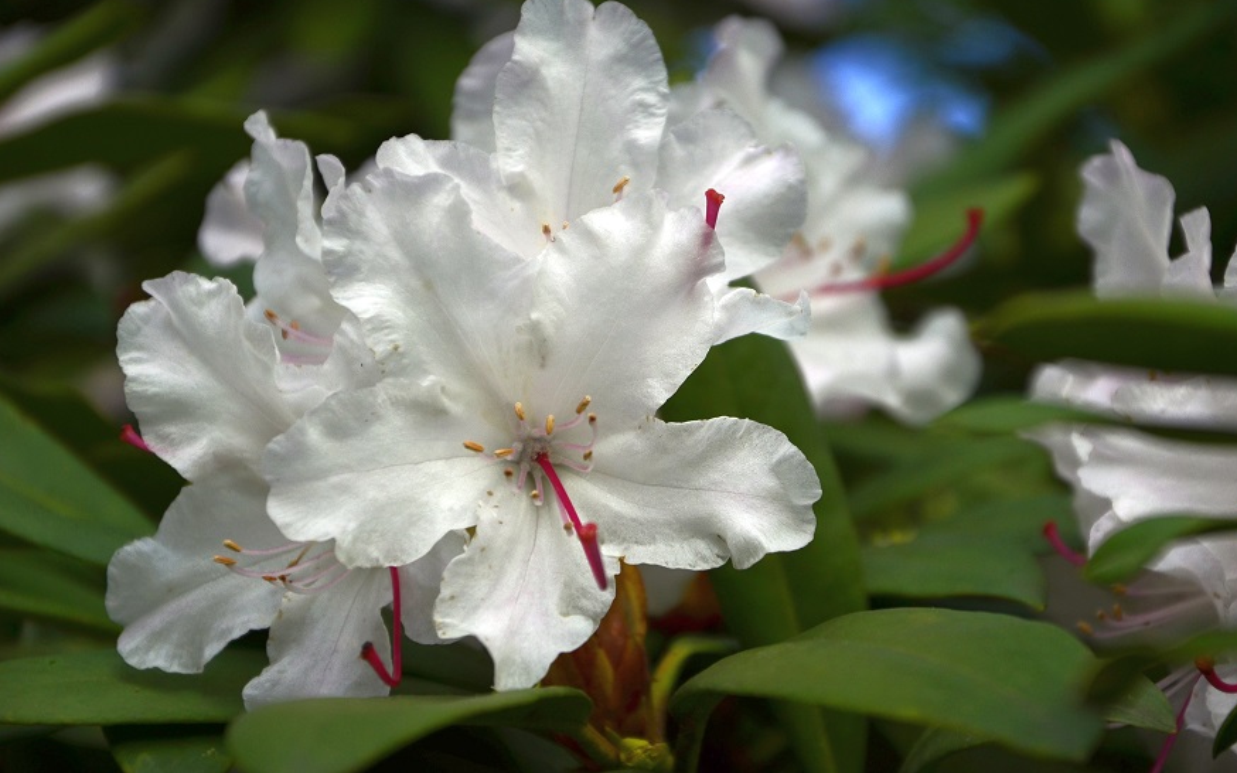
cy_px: 392
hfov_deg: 11.2
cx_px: 713
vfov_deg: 7.0
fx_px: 6323
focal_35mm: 188
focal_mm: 105
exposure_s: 1/800
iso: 250
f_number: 5.6
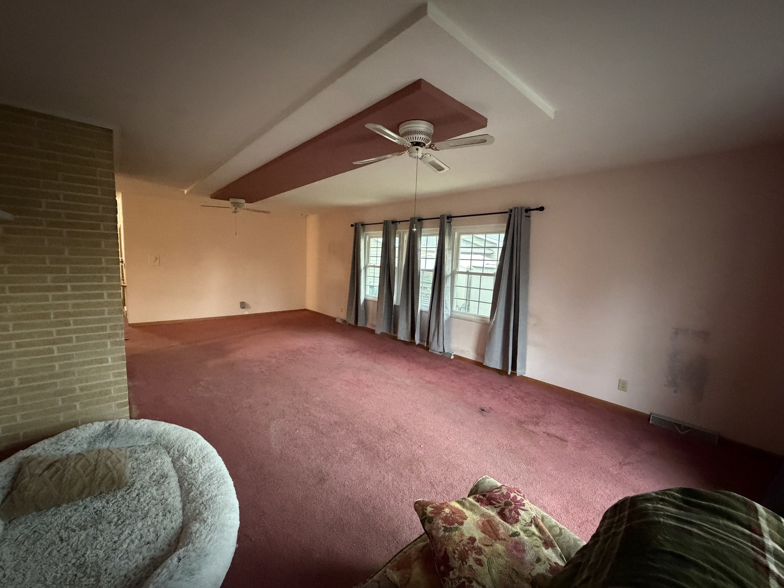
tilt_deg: -6.6
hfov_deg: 102.1
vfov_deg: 85.7
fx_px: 317
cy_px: 294
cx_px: 392
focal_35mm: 14
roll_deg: -2.4
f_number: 2.2
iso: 1600
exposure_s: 1/40
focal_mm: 2.22
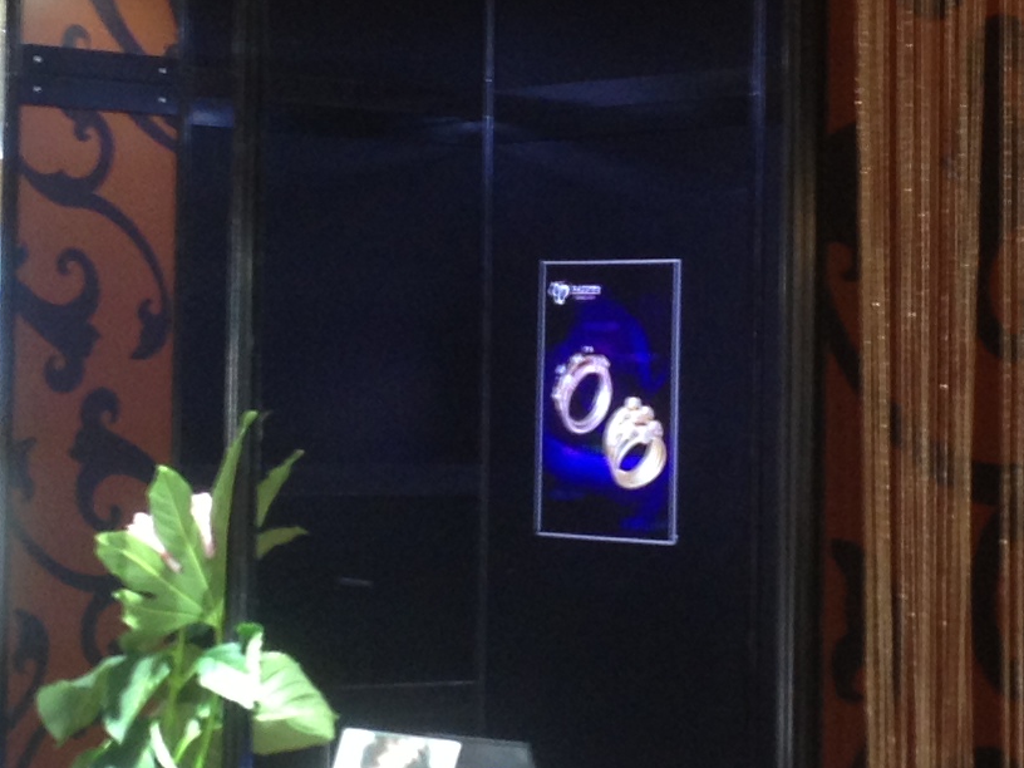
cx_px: 555
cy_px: 264
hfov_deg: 14.1
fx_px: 4141
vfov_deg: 10.6
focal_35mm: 140
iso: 64
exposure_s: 1/20
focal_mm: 4.28
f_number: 2.4
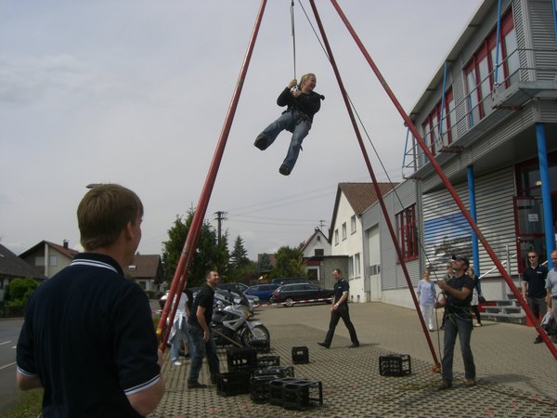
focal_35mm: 38
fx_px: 611
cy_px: 209
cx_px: 278
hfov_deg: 49.0
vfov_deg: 37.7
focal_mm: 6.2
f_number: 4.3
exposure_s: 1/1250
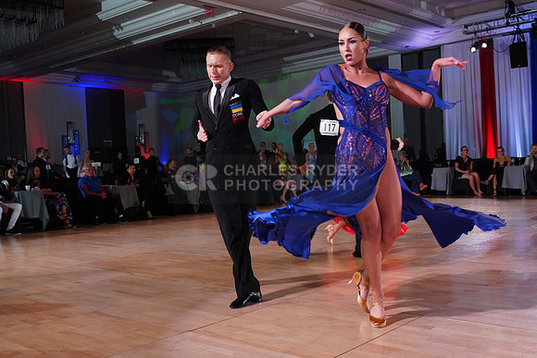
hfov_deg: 50.7
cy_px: 179
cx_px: 268
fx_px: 567
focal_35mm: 38
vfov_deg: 35.1
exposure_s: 1/160
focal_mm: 38
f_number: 5.6
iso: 1600
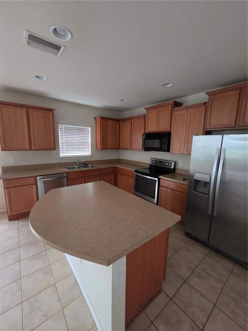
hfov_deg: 89.9
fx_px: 124
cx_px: 124
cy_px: 166
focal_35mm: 13
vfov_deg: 106.2
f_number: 2.2
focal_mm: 2.2
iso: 1250
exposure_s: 1/40
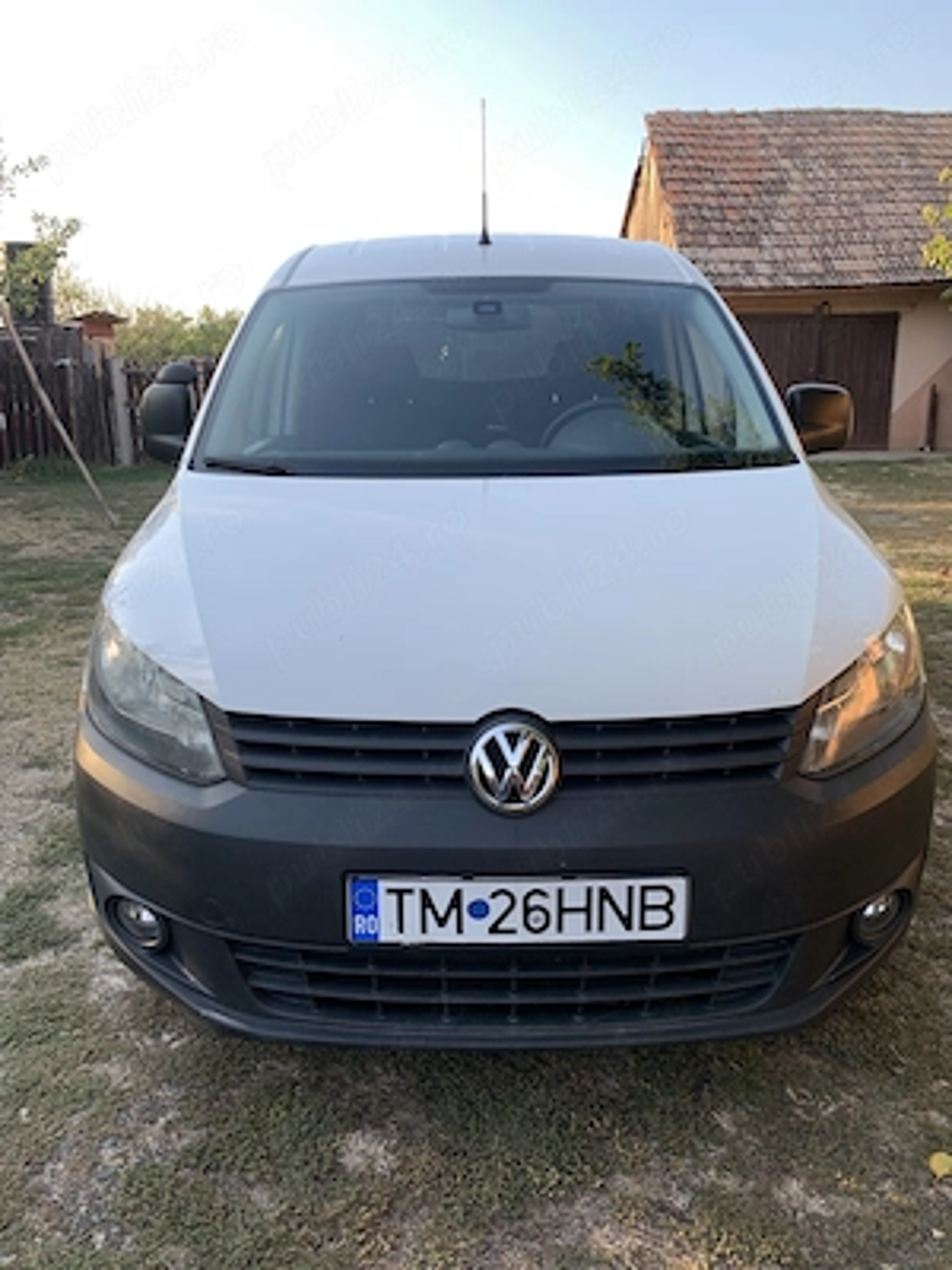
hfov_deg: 53.1
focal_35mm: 26
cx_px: 476
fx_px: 953
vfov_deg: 67.3
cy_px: 635
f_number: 1.8
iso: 25
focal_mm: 4.25
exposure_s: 1/419
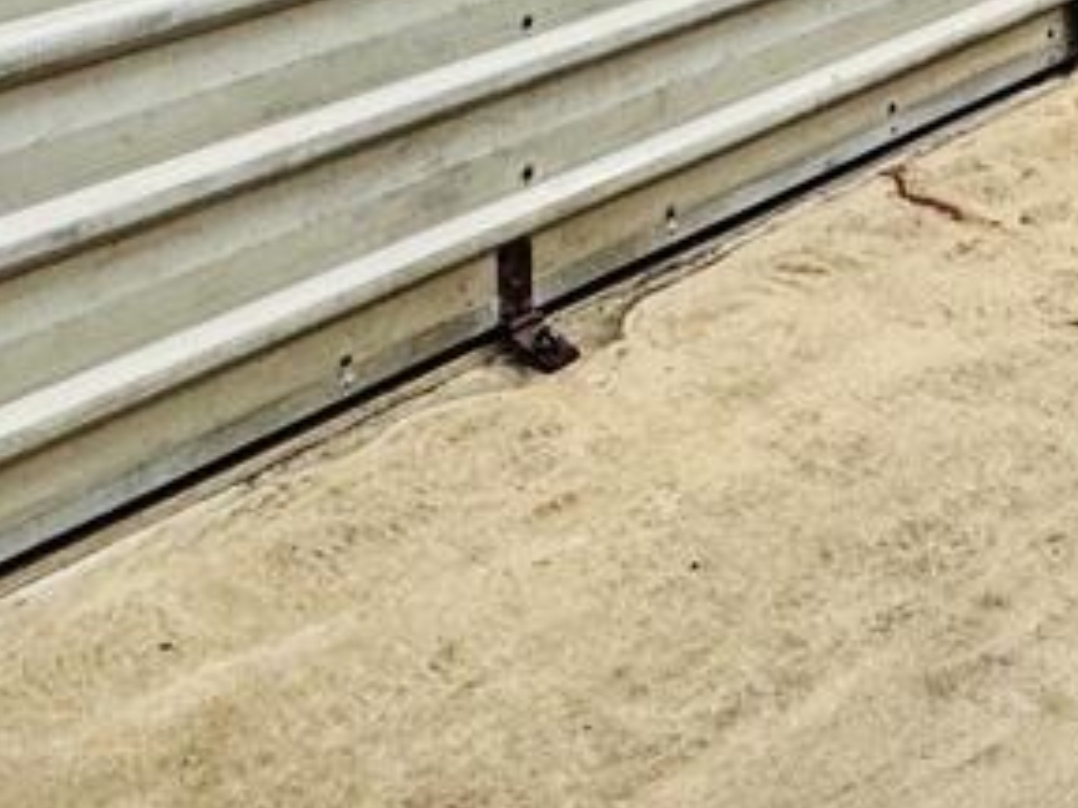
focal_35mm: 73
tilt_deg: +4.1
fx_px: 2273
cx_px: 1542
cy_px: -612
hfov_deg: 22.6
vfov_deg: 16.9
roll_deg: -1.3
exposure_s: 1/473
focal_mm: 2.22
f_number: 2.2
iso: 40
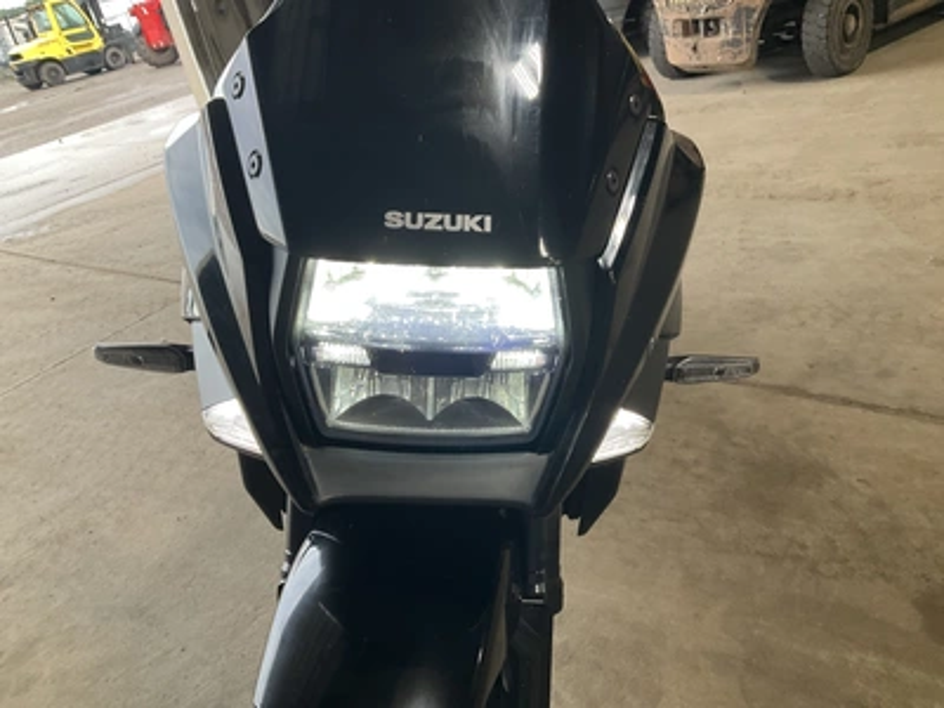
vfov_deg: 48.2
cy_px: 354
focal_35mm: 29
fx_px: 791
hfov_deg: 61.7
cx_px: 472
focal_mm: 3
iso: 80
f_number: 1.8
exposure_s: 1/60
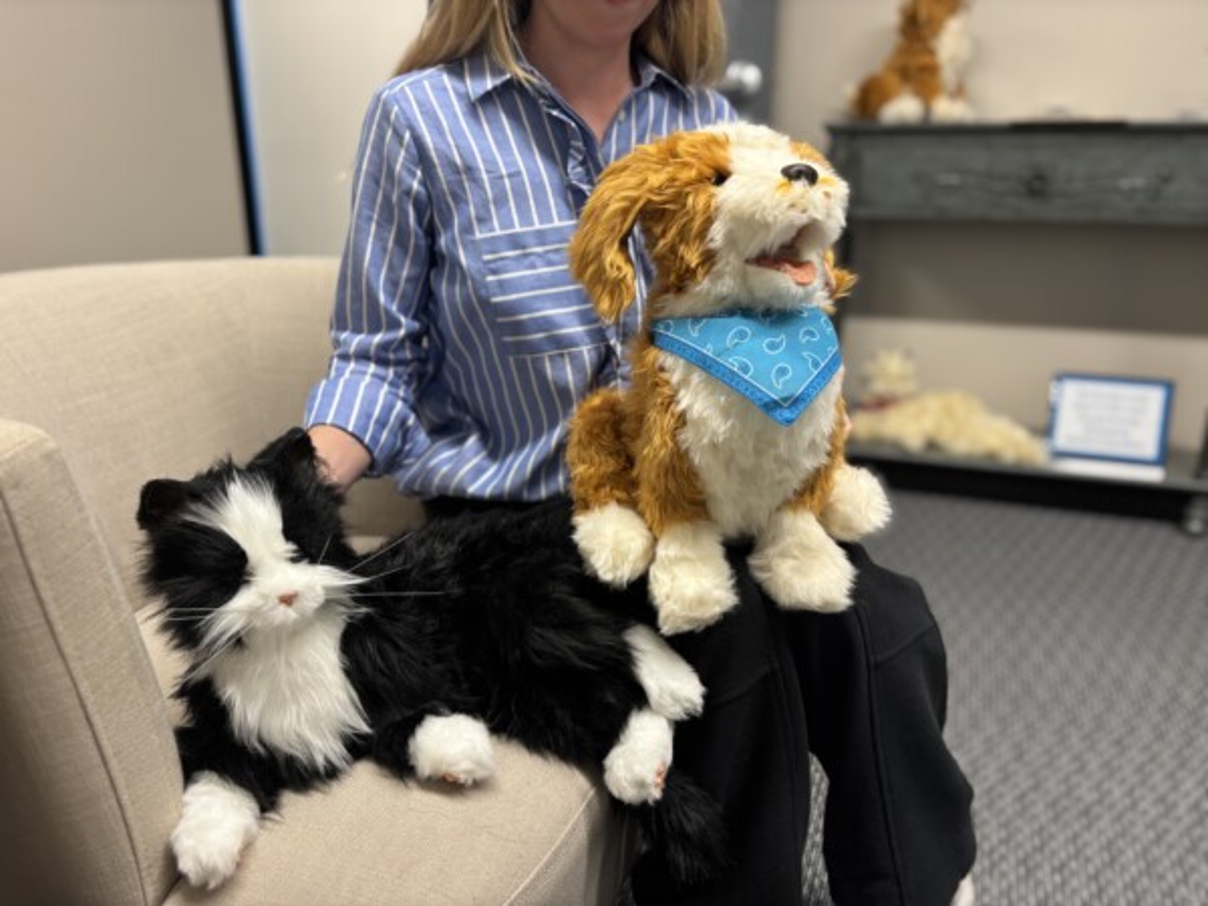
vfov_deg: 53.1
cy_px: 453
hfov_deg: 67.3
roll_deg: -0.3
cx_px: 604
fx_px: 907
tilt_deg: -19.0
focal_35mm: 26
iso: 100
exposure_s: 1/60
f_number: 1.6
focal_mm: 5.96
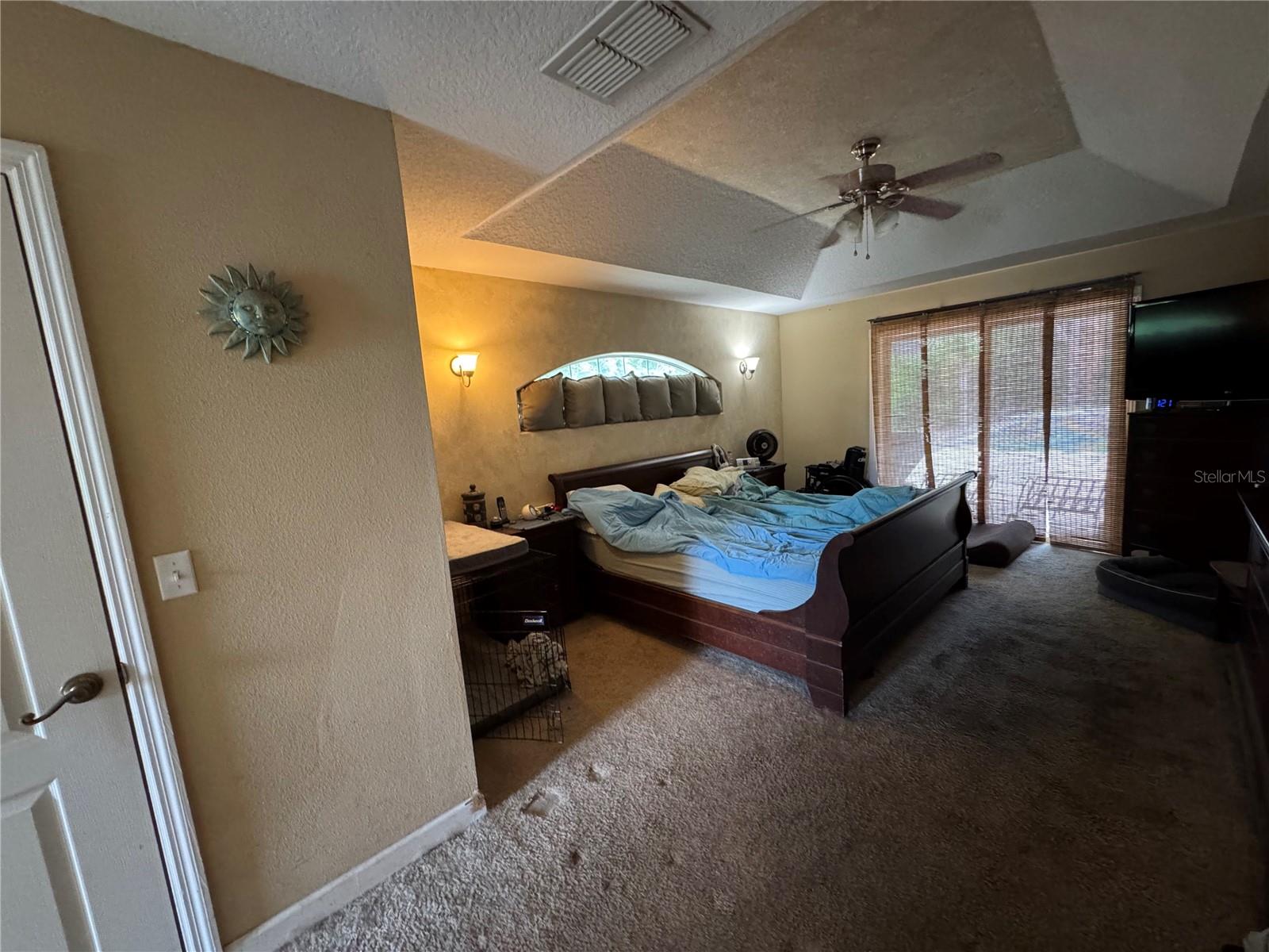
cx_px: 634
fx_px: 513
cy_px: 476
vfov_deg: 85.7
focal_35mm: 14
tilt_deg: -8.1
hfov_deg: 102.1
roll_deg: +3.7
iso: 1000
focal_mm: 2.22
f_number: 2.2
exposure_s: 1/60
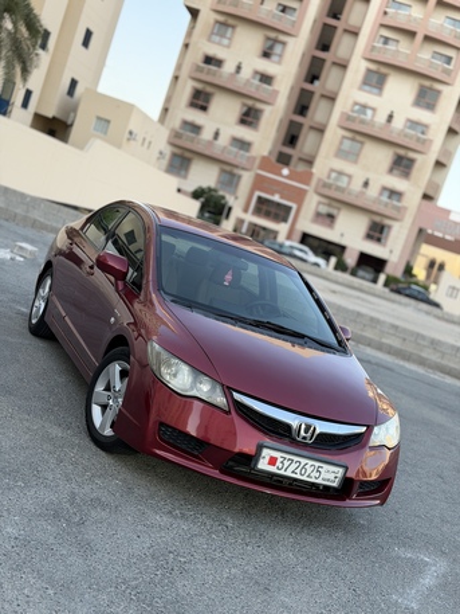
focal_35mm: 48
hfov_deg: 30.3
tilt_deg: -4.8
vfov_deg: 39.6
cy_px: 307
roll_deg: -18.7
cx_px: 230
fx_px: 850
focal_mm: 6.76
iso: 100
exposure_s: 1/855
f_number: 1.78
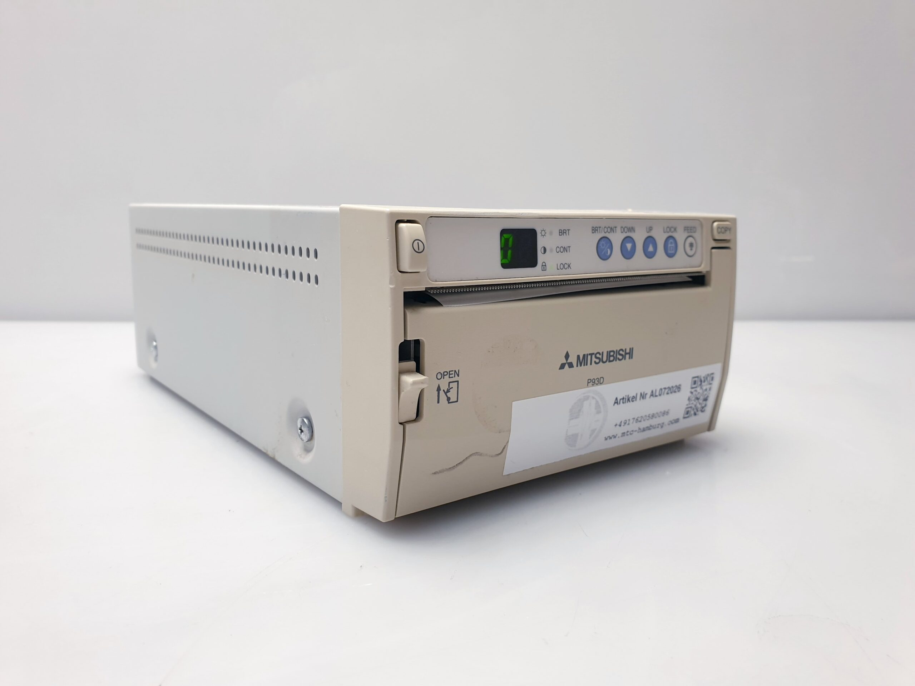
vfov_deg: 53.1
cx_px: 458
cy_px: 343
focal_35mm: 26
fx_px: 687
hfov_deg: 67.3
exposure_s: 1/100
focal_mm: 4.3
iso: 80
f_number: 2.4
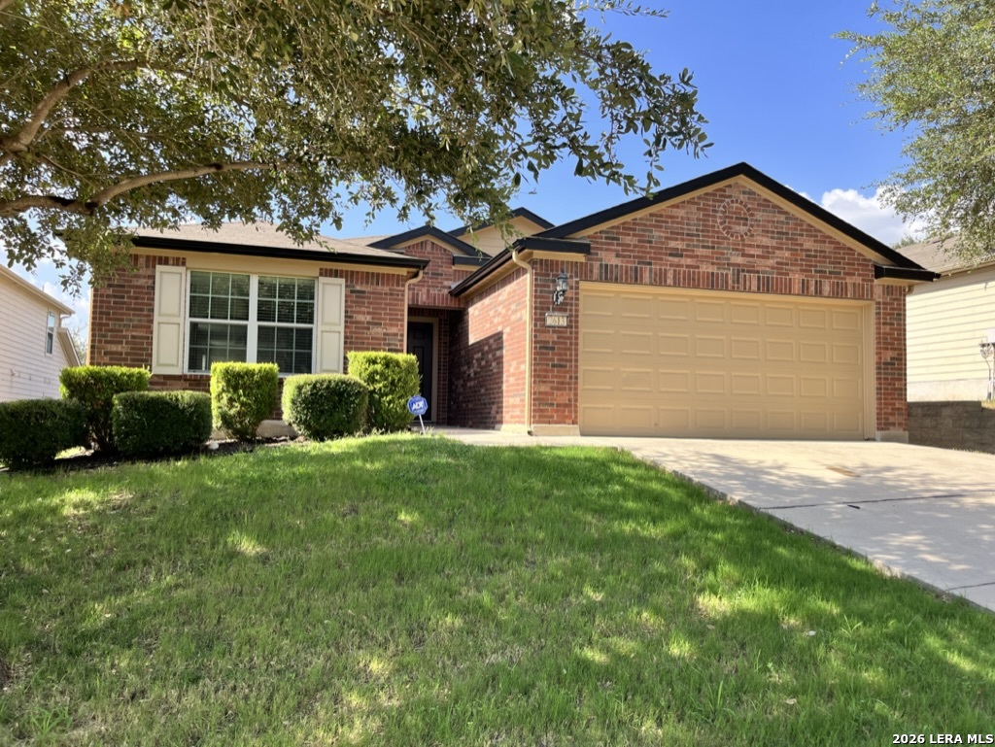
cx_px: 498
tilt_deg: +3.6
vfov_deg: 53.1
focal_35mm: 26
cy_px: 374
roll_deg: -1.3
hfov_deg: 67.3
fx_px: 748
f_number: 1.6
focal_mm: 5.1
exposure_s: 1/943
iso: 50
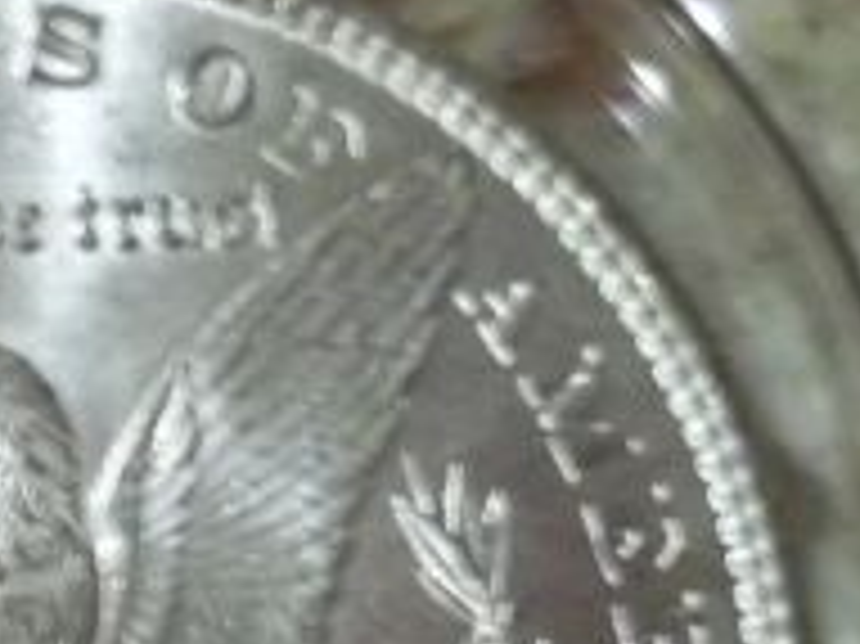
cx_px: -5
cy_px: 667
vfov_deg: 12.9
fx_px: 2806
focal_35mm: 113
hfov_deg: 17.0
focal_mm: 6.5
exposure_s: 1/8
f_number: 3.1
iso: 320
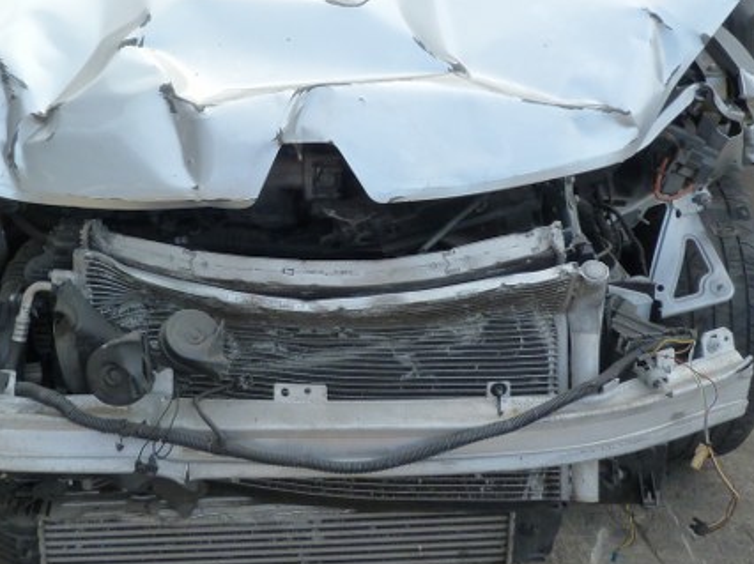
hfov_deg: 40.3
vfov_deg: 30.4
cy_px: 156
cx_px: 297
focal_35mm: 47
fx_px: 1023
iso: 125
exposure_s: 1/200
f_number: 4
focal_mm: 4.5
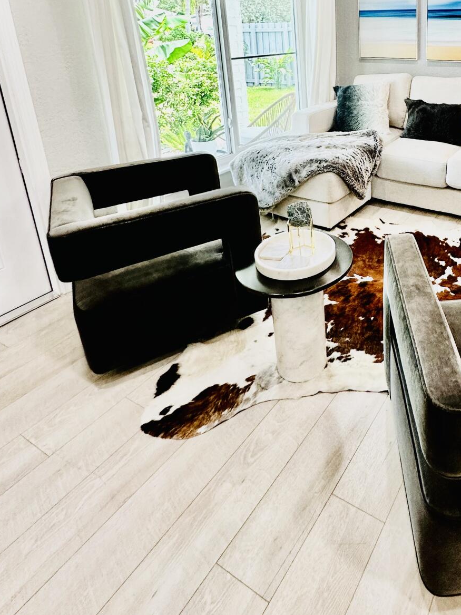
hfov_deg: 52.0
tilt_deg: -16.1
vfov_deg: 66.6
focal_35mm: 24
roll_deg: +0.0
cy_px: 145
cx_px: 389
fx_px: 426
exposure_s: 1/120
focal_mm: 2.22
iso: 160
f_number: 2.2
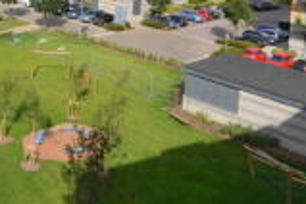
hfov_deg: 33.1
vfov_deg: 21.0
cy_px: -63
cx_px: 54
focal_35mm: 58
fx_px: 497
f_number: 9
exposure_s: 1/320
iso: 100
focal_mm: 13
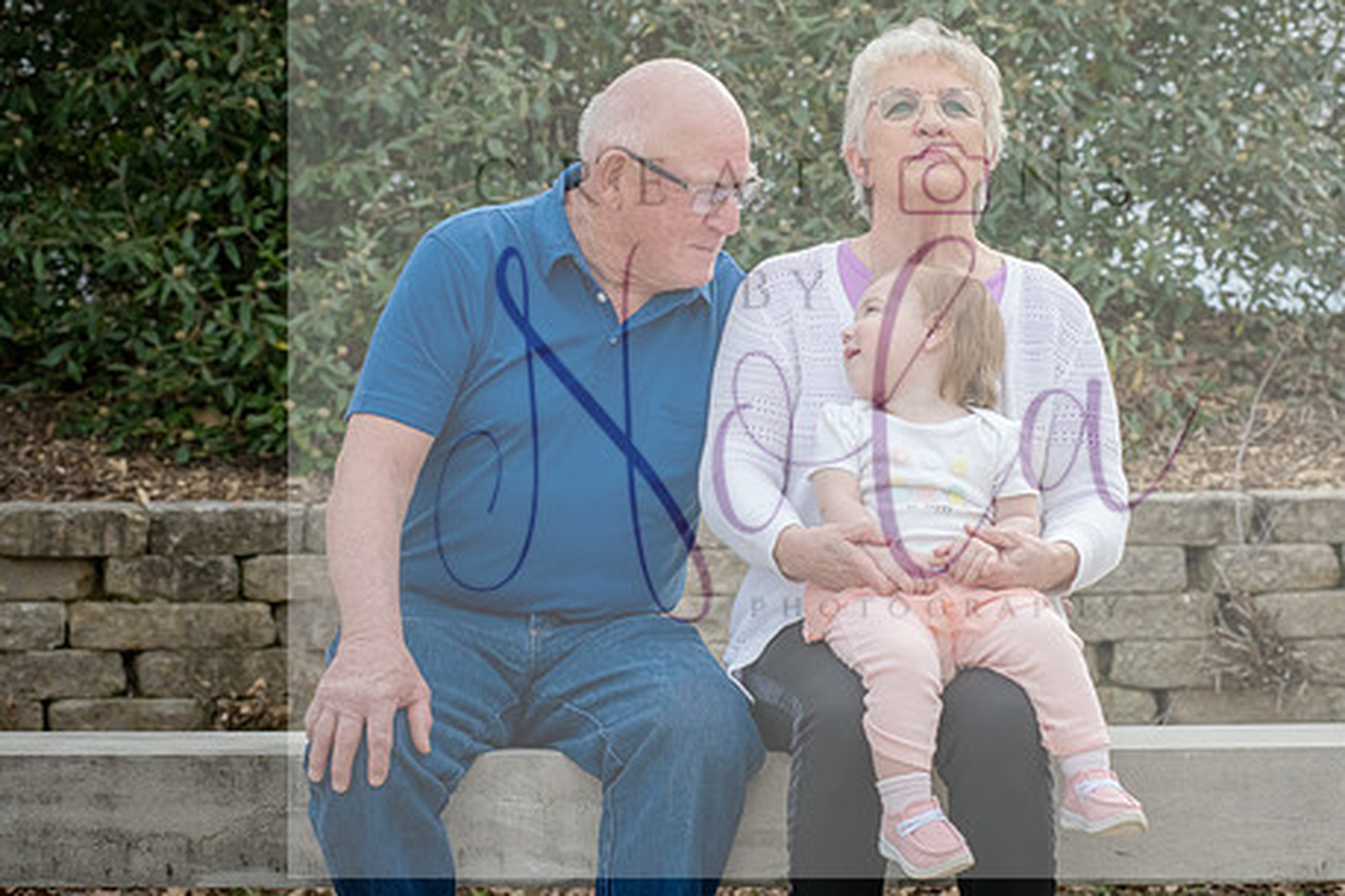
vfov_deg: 12.5
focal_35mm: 109
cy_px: 348
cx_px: 819
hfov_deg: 18.7
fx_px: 4071
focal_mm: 86
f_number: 9
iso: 400
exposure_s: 1/640
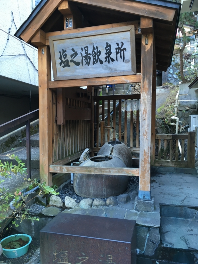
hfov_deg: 48.2
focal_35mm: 29
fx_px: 221
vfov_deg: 61.7
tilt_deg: -5.2
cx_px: 99
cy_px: 132
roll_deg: +2.0
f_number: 2.2
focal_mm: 4.15
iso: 64
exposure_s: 1/30
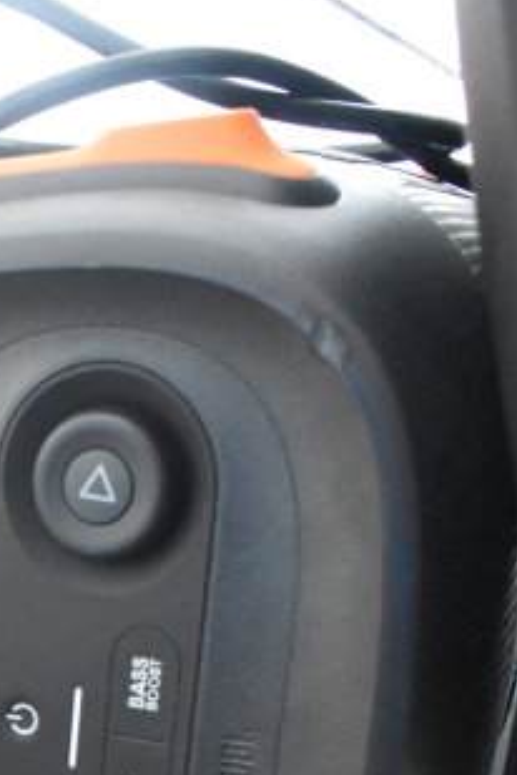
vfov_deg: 22.0
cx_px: -118
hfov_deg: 16.3
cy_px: 1087
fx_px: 1723
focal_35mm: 80
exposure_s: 1/30
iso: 5000
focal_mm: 18
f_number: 3.5
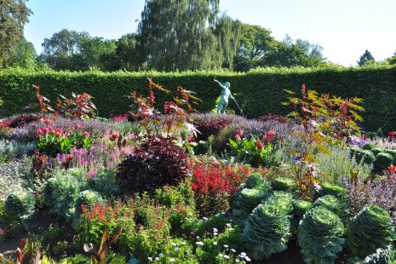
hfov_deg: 59.5
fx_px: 346
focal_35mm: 32
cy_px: 132
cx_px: 198
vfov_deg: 41.7
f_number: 8
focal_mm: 21
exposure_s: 1/250
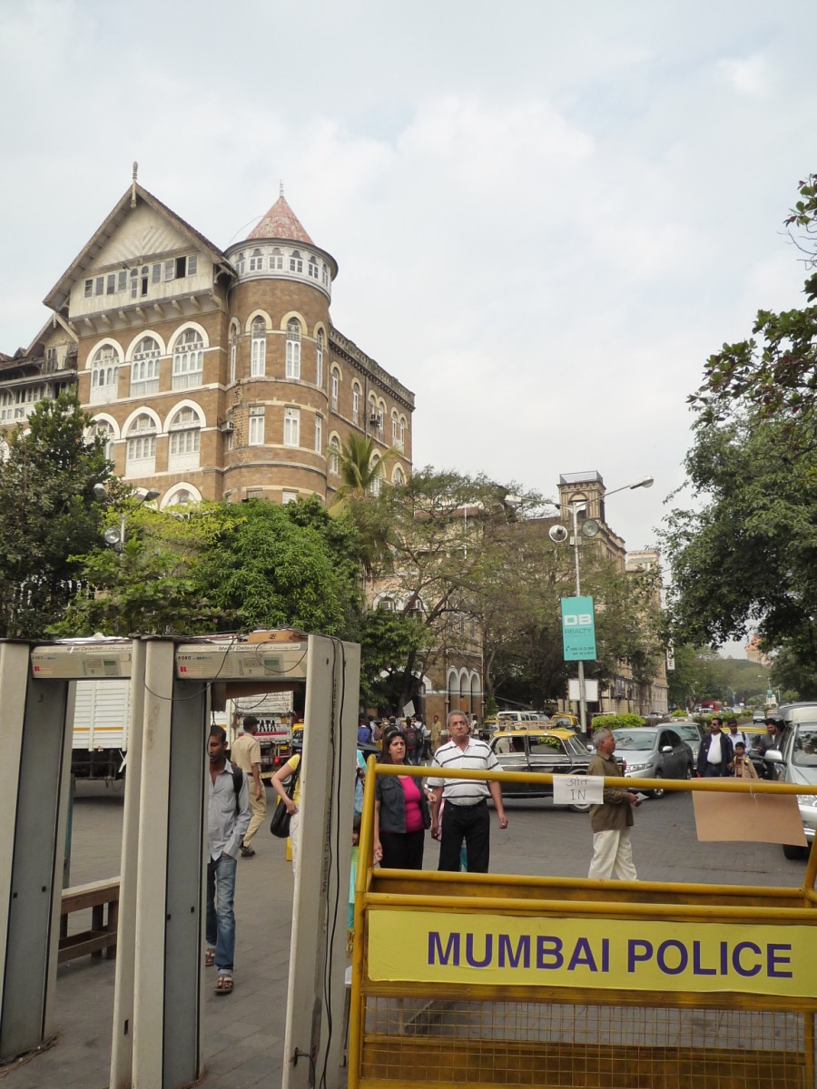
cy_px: 544
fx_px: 881
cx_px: 408
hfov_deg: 49.7
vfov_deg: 63.4
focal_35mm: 28
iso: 160
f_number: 3.2
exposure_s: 1/500
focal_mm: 4.4
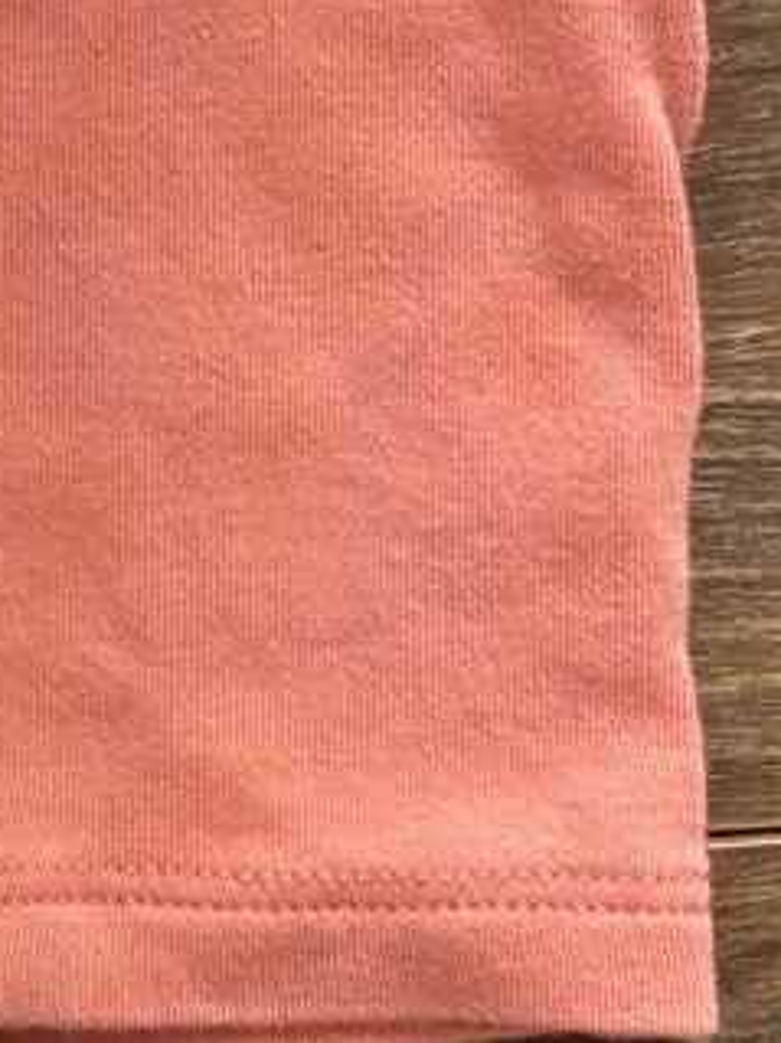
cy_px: 144
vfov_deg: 11.8
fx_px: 5027
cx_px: -703
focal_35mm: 167
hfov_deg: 8.5
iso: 160
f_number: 1.6
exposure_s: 1/60
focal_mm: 5.96
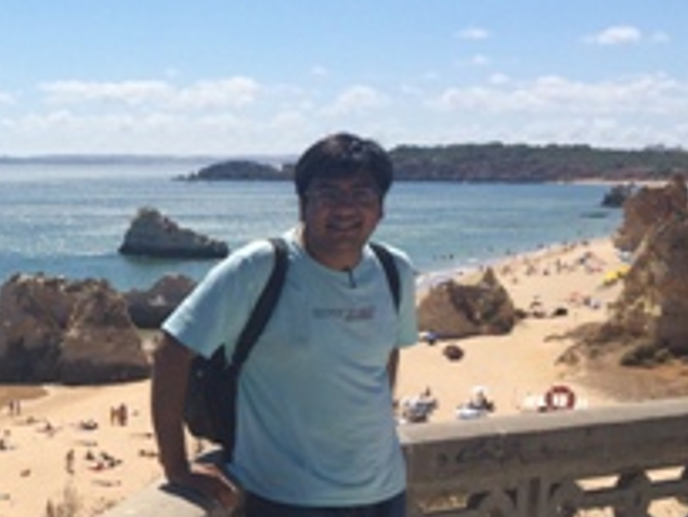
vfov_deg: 23.1
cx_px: 27
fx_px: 1253
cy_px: 371
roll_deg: +0.3
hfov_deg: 29.0
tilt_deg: -12.2
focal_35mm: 63
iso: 32
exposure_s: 1/3425
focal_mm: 4.15
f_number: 2.2
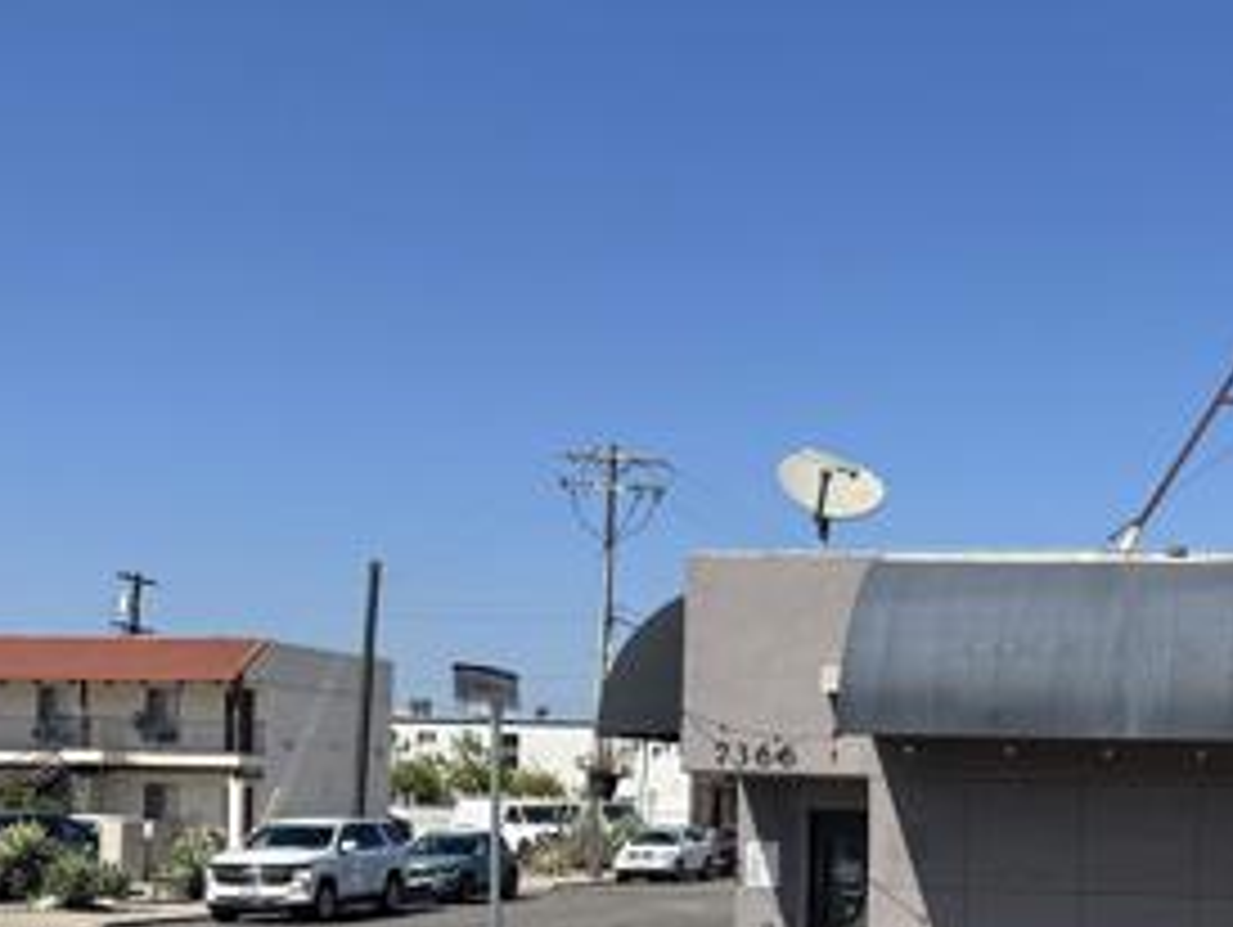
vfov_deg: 25.4
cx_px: 1035
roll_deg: -1.7
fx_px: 1996
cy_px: 824
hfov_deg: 33.1
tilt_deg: +0.3
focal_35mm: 56
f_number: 1.78
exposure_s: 1/4950
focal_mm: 6.76
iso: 80
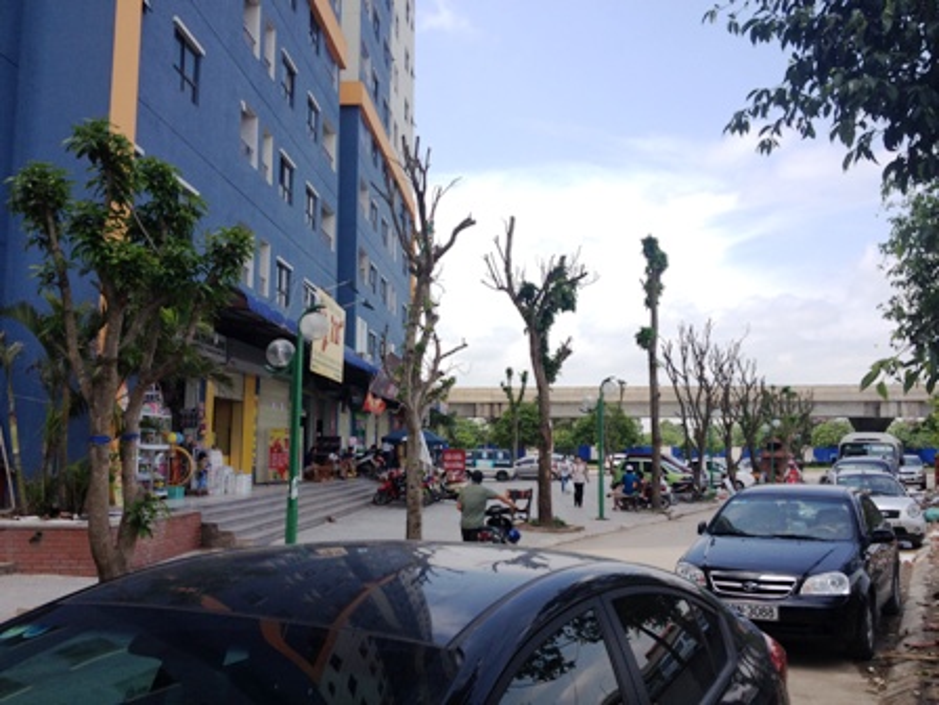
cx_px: 470
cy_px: 352
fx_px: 949
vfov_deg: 40.7
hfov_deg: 52.6
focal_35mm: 35
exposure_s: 1/1175
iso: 50
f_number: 2.4
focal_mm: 4.28
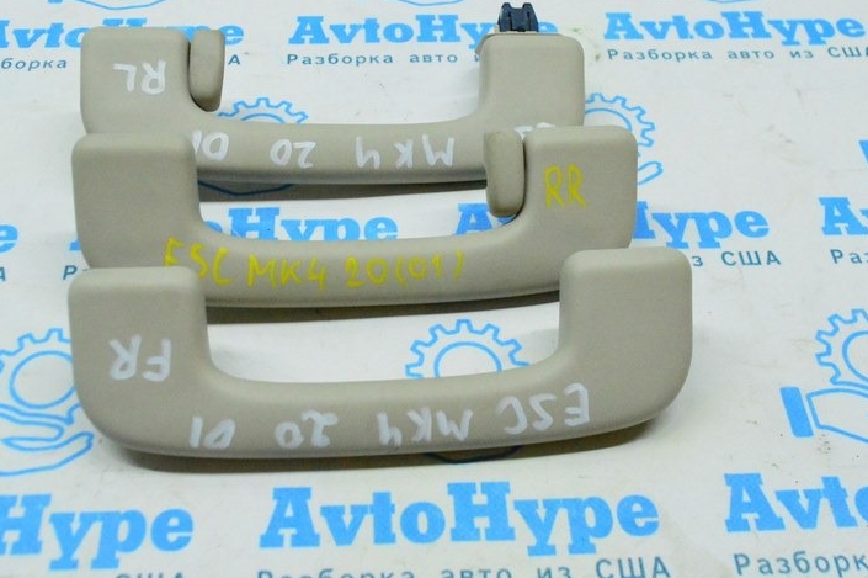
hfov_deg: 42.9
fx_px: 1102
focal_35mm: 46
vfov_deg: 29.2
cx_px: 388
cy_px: 197
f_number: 6.3
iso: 6400
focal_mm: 21
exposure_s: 1/500
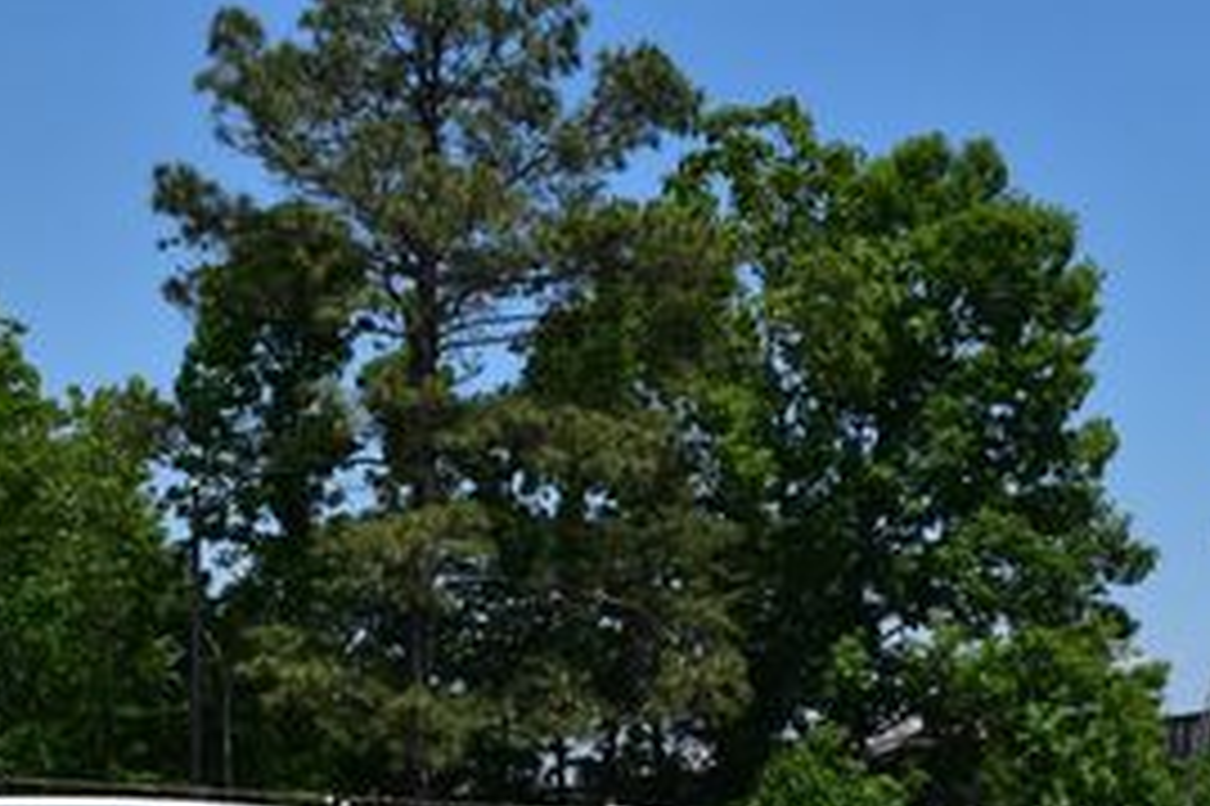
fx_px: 3594
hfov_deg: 19.1
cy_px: 937
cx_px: 405
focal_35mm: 107
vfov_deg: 12.5
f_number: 11
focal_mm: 30
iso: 200
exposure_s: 1/500
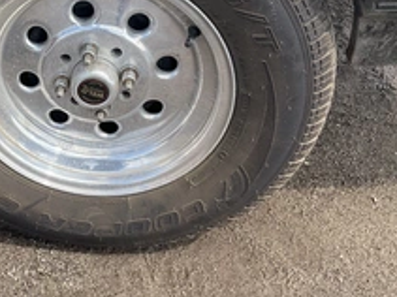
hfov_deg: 33.7
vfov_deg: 26.2
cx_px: 70
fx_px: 630
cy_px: 75
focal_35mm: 55
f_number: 1.8
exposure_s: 1/642
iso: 25
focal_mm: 3
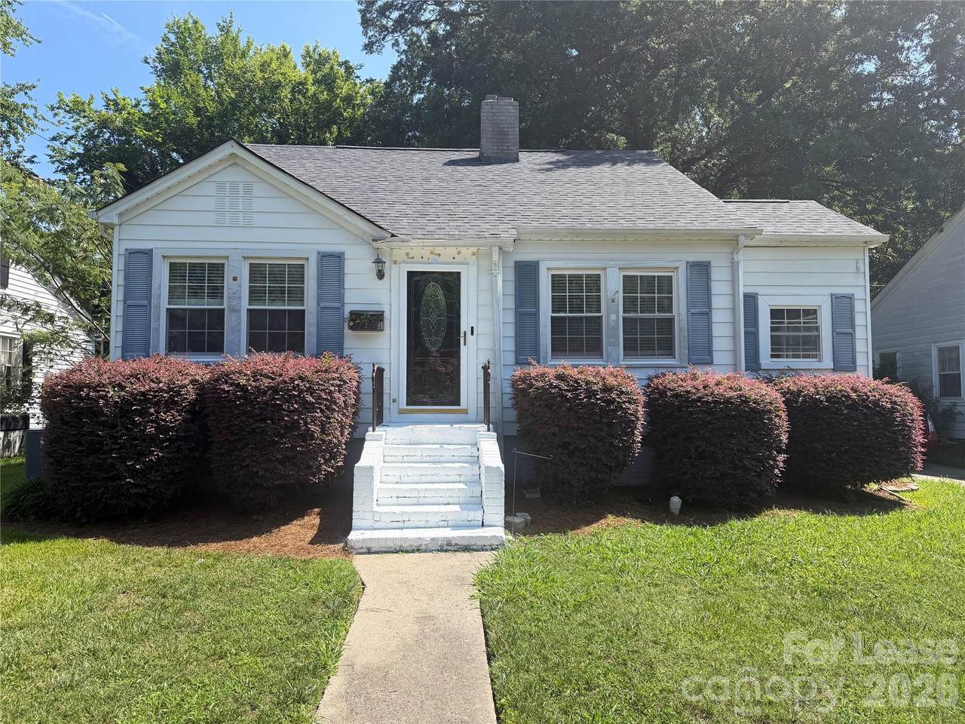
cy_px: 362
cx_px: 482
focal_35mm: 24
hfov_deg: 71.6
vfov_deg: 56.8
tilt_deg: +3.4
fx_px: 669
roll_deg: +0.0
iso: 100
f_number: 1.78
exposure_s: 1/2907
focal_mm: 6.76
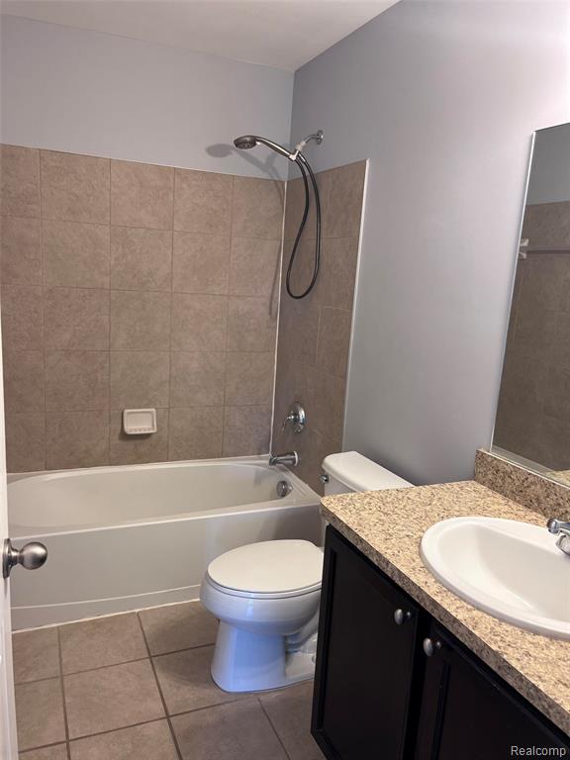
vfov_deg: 67.3
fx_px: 571
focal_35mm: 26
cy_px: 380
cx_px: 285
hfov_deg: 53.1
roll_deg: -2.9
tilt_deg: -11.1
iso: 80
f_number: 1.6
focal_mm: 5.1
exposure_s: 1/60
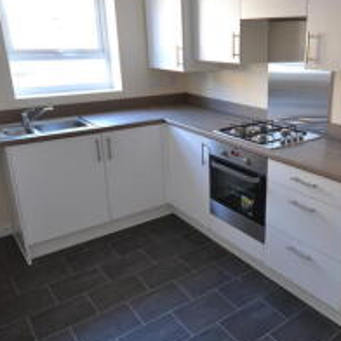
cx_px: 240
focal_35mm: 31
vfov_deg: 52.4
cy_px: 154
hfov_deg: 51.1
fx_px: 345
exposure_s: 1/30
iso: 400
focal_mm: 10
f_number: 4
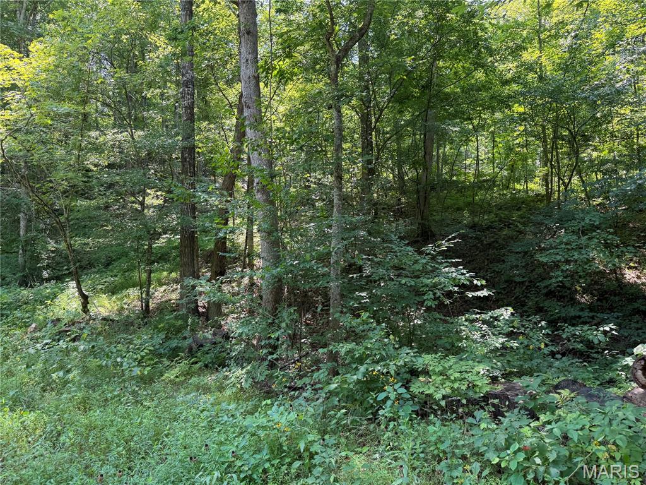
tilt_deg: +2.1
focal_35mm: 24
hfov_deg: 71.6
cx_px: 323
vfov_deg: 56.8
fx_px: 448
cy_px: 242
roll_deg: -3.3
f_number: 1.78
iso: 64
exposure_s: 1/150
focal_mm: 6.76
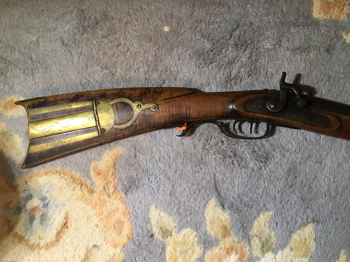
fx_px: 293
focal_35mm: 29
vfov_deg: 48.2
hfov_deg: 61.7
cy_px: 131
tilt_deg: -82.5
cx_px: 175
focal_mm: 4.15
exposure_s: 1/30
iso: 64
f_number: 2.2
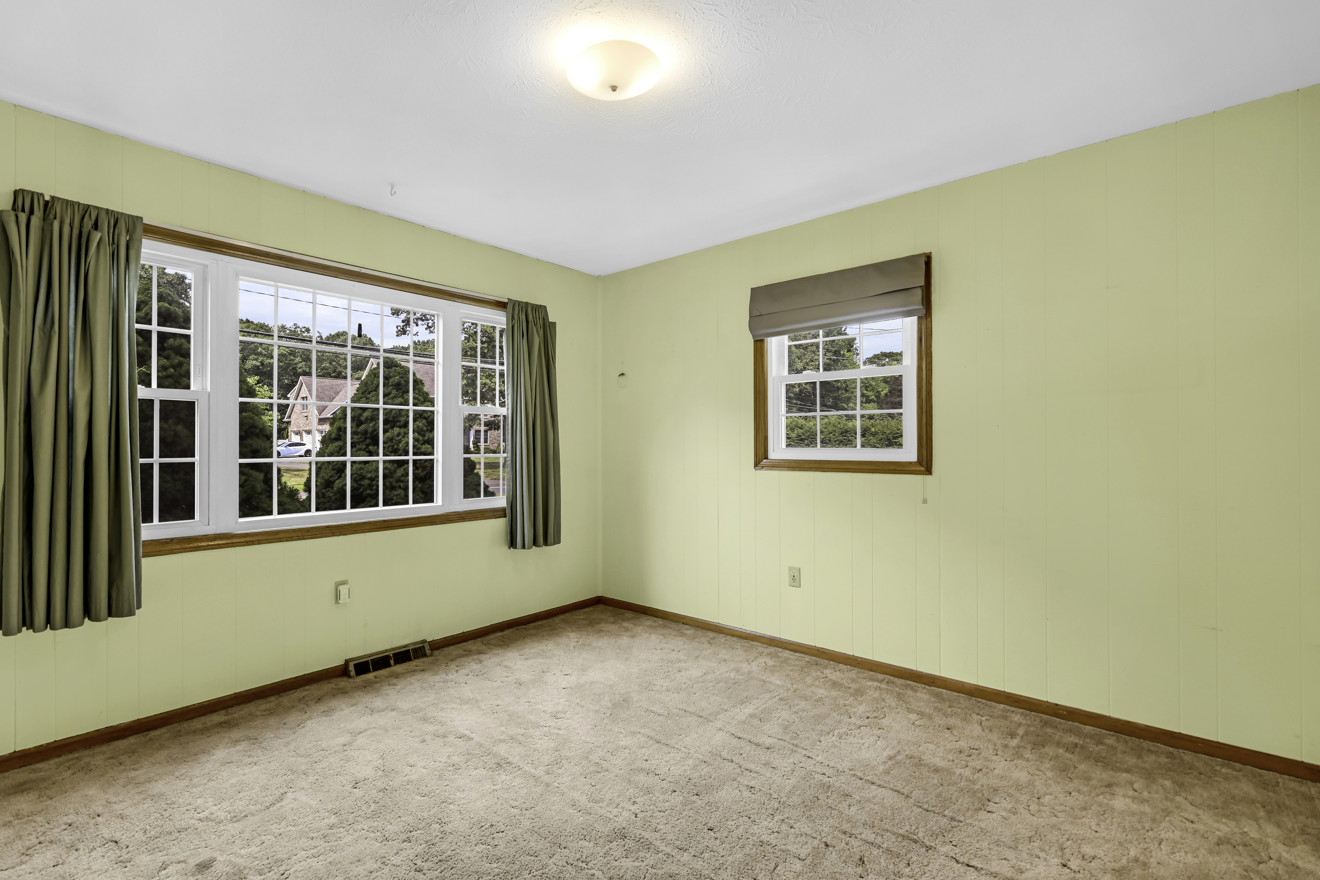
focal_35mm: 16
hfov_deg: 96.2
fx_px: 587
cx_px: 578
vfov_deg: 73.7
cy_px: 433
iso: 250
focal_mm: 14
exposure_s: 1/320
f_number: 8
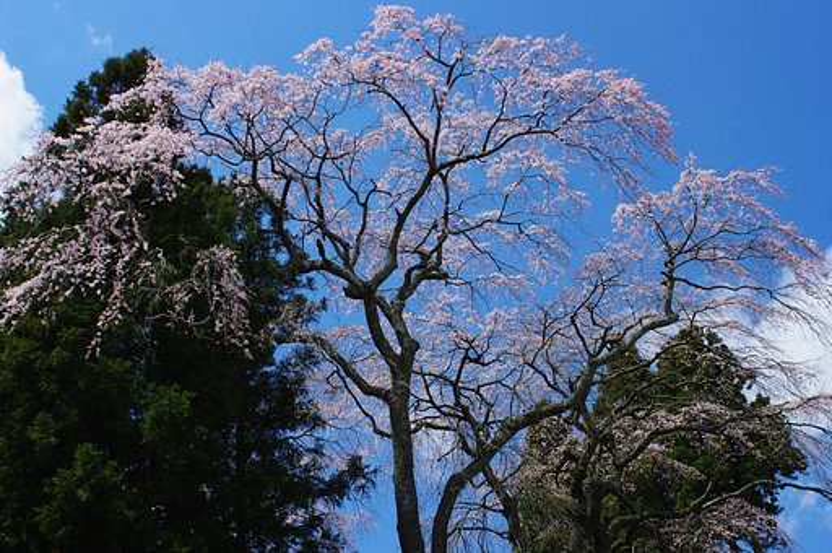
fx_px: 969
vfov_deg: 31.8
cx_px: 416
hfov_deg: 46.5
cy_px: 276
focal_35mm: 42
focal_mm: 28
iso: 200
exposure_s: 1/1000
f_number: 7.1
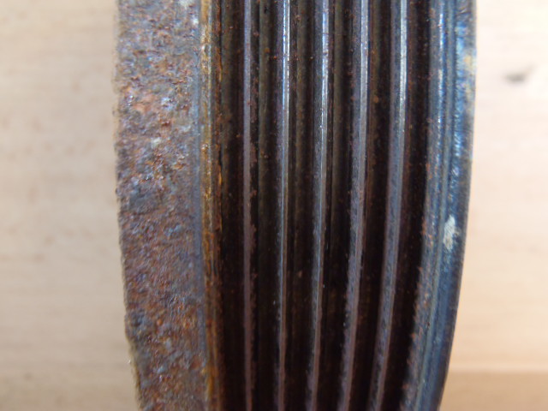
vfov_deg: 38.7
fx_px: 586
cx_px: 274
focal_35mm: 37
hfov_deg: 50.1
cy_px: 206
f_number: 4.7
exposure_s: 1/4
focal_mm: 6.64
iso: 320
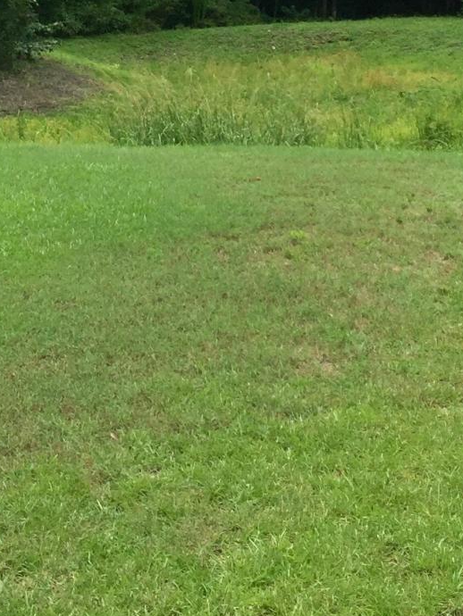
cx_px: 188
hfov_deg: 17.6
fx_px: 1497
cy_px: -80
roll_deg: +1.7
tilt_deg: +3.3
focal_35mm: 84
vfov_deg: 21.9
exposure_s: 1/1522
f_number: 2.2
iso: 32
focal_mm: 4.15
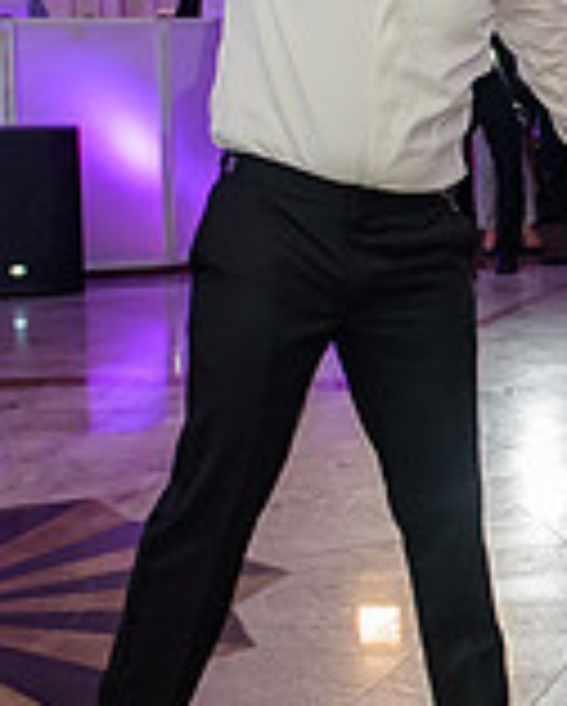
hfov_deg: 17.6
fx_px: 1738
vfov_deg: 22.8
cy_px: 173
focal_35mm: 83
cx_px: 684
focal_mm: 24
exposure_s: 1/125
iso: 1600
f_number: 3.2
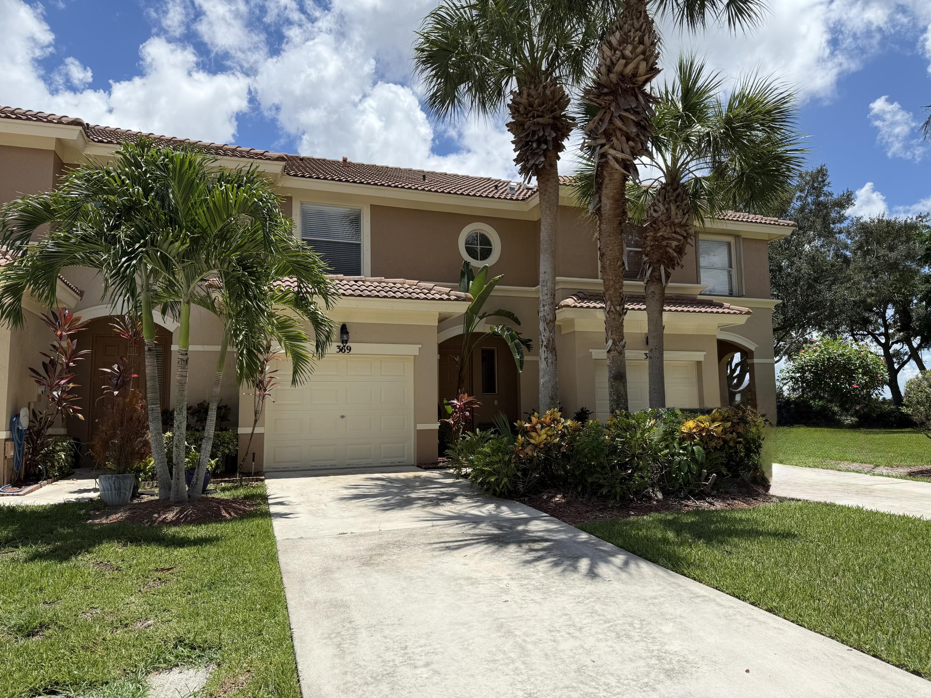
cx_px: 466
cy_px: 349
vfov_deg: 56.8
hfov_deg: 71.6
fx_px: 645
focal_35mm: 24
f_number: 1.78
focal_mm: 6.76
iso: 80
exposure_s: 1/5714
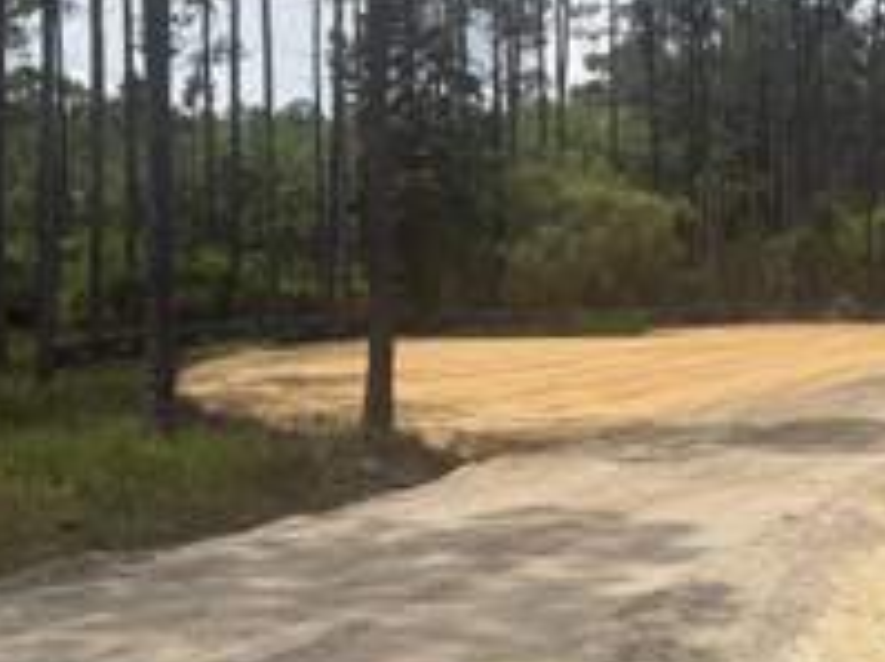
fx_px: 1482
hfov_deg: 32.7
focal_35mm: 58
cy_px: 242
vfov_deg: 25.1
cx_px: 654
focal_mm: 6.76
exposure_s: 1/4975
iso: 80
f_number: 1.78
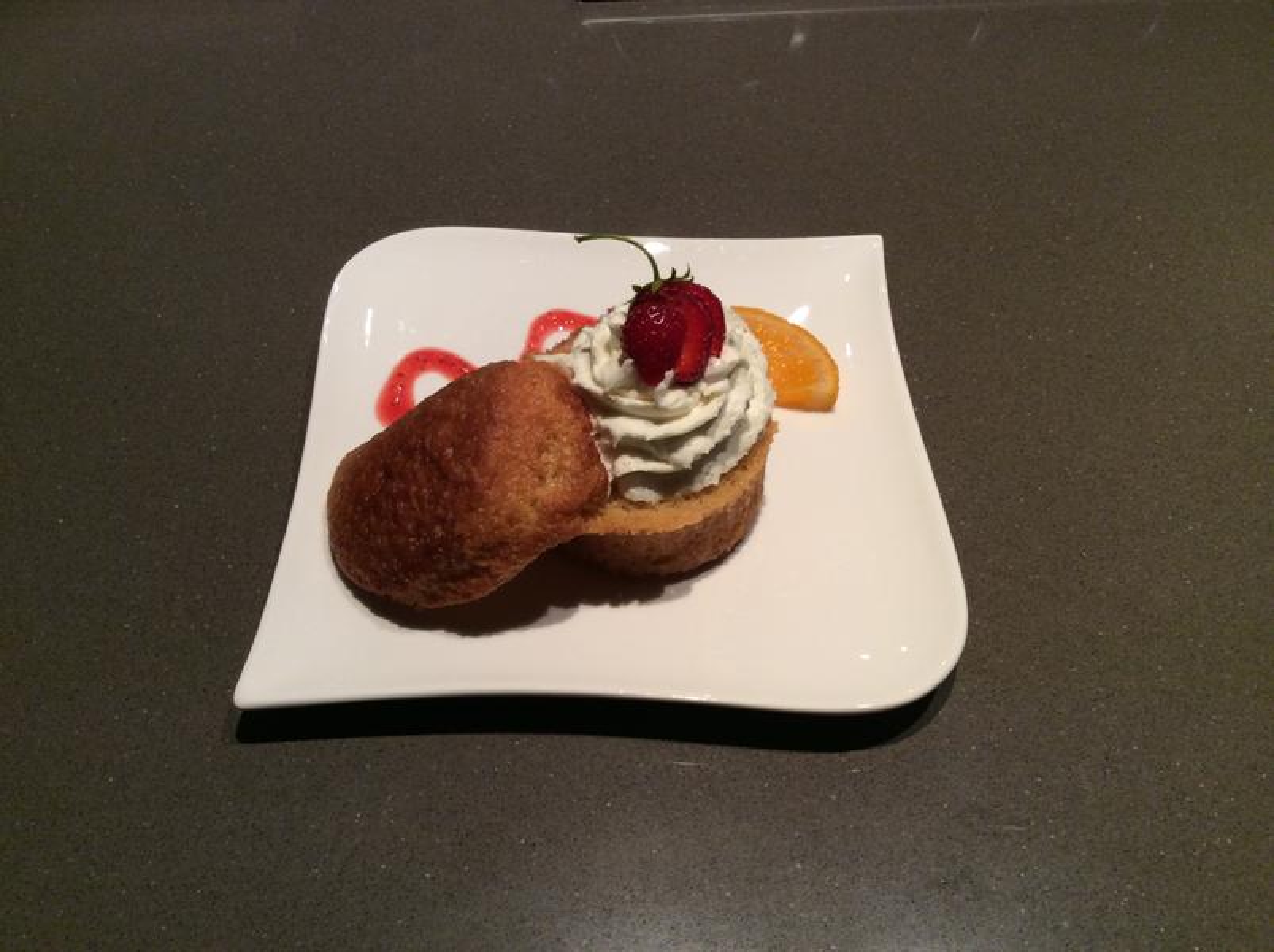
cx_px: 637
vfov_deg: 44.1
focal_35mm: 32
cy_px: 476
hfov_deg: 56.9
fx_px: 1176
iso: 50
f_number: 2.4
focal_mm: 3.3
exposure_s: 1/25
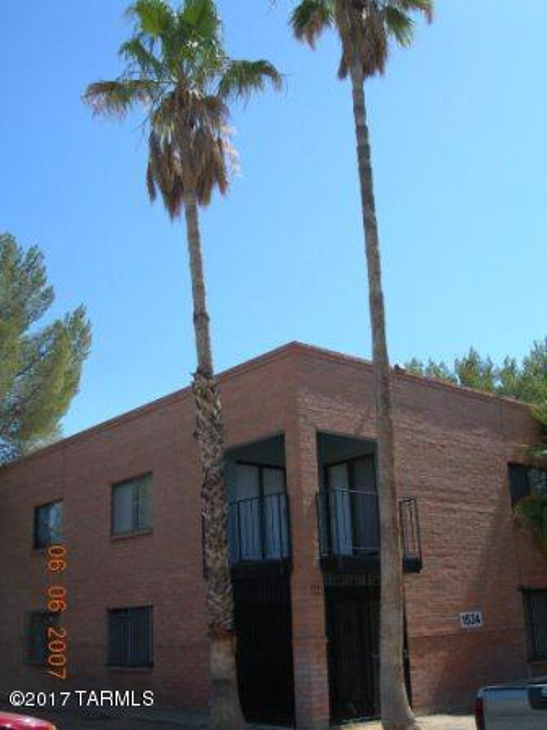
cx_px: 274
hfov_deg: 37.7
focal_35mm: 38
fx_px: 801
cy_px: 365
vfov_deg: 49.0
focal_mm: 7.8
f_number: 4.8
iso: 50
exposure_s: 1/345
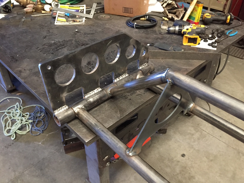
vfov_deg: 48.2
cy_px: 92
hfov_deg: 61.7
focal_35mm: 29
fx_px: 204
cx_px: 122
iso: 320
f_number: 2.2
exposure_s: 1/30
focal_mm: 4.15
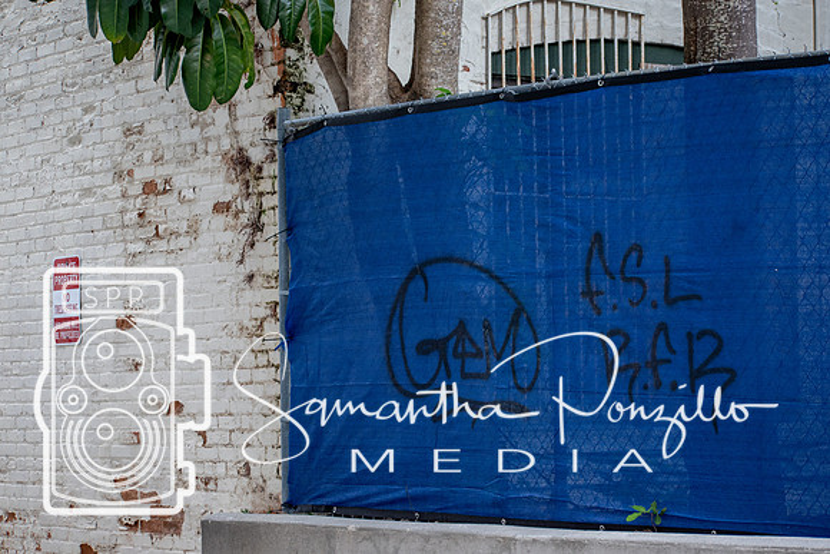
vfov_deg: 12.6
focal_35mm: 109
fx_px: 2503
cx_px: 415
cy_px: 277
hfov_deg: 18.8
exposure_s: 1/250
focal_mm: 70
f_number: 4.5
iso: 450
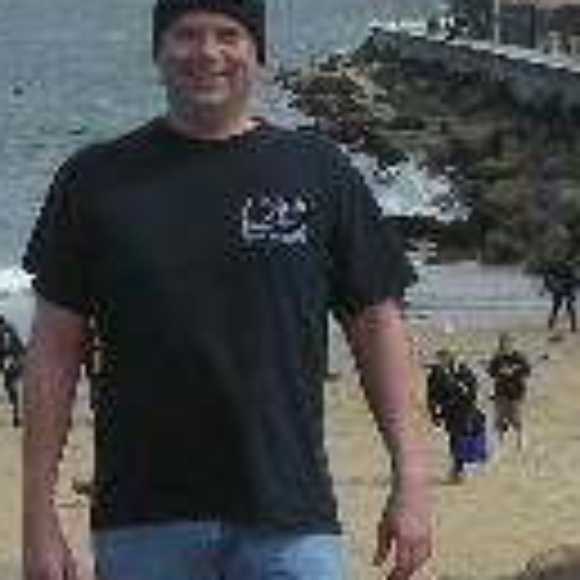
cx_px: 90
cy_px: 88
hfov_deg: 9.4
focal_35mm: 185
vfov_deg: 9.4
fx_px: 3507
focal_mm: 5.8
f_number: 7.9
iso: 50
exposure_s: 1/140
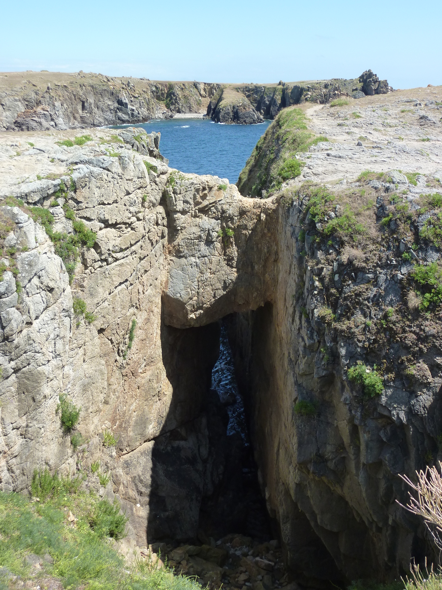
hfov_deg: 40.7
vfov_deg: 52.6
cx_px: 221
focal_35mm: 35
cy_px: 295
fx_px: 596
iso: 125
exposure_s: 1/400
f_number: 4
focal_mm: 5.7
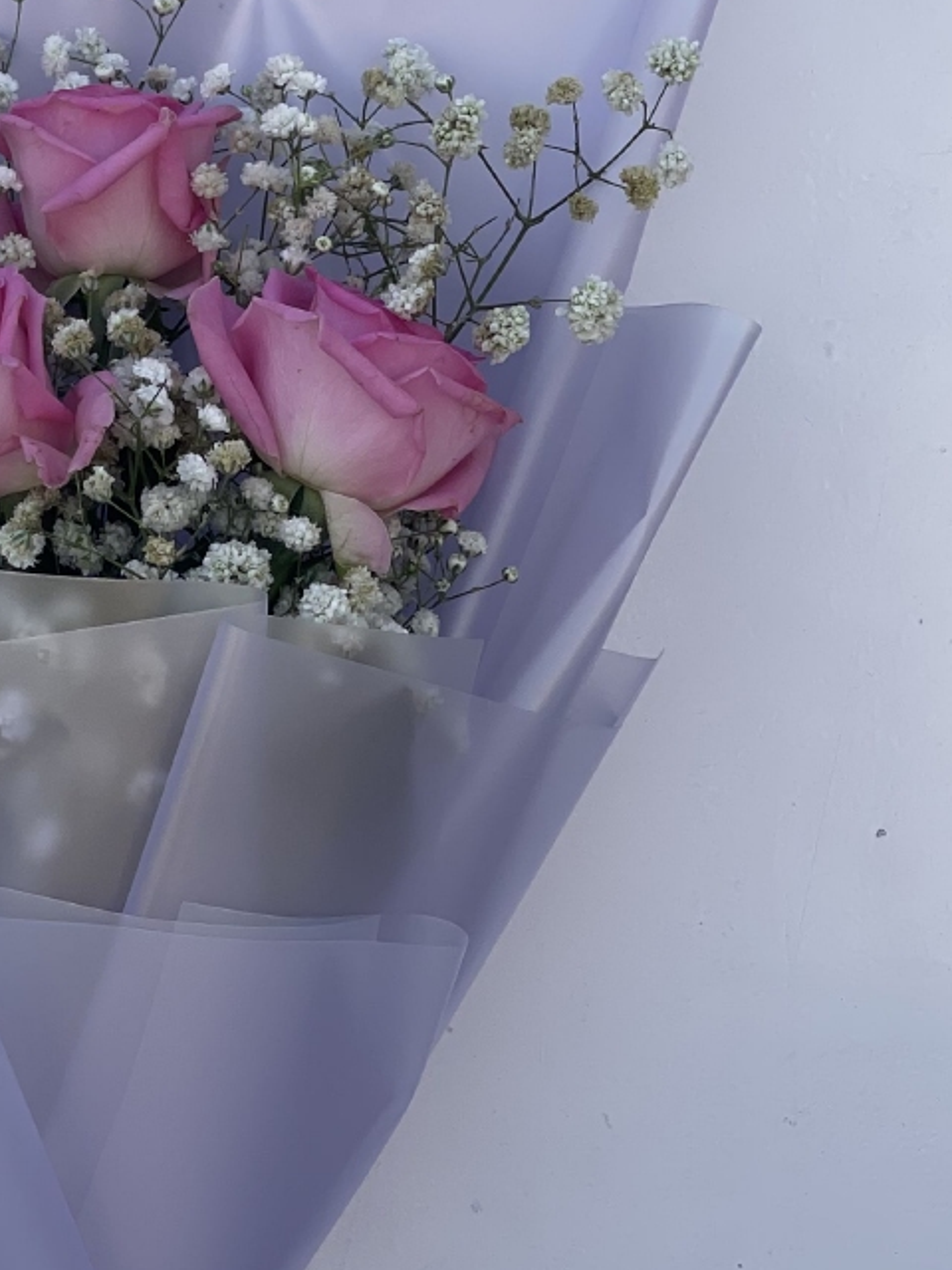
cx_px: 9
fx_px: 5500
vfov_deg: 13.2
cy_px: 760
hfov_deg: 9.8
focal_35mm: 150
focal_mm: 7.5
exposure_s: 1/483
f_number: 2.2
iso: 20
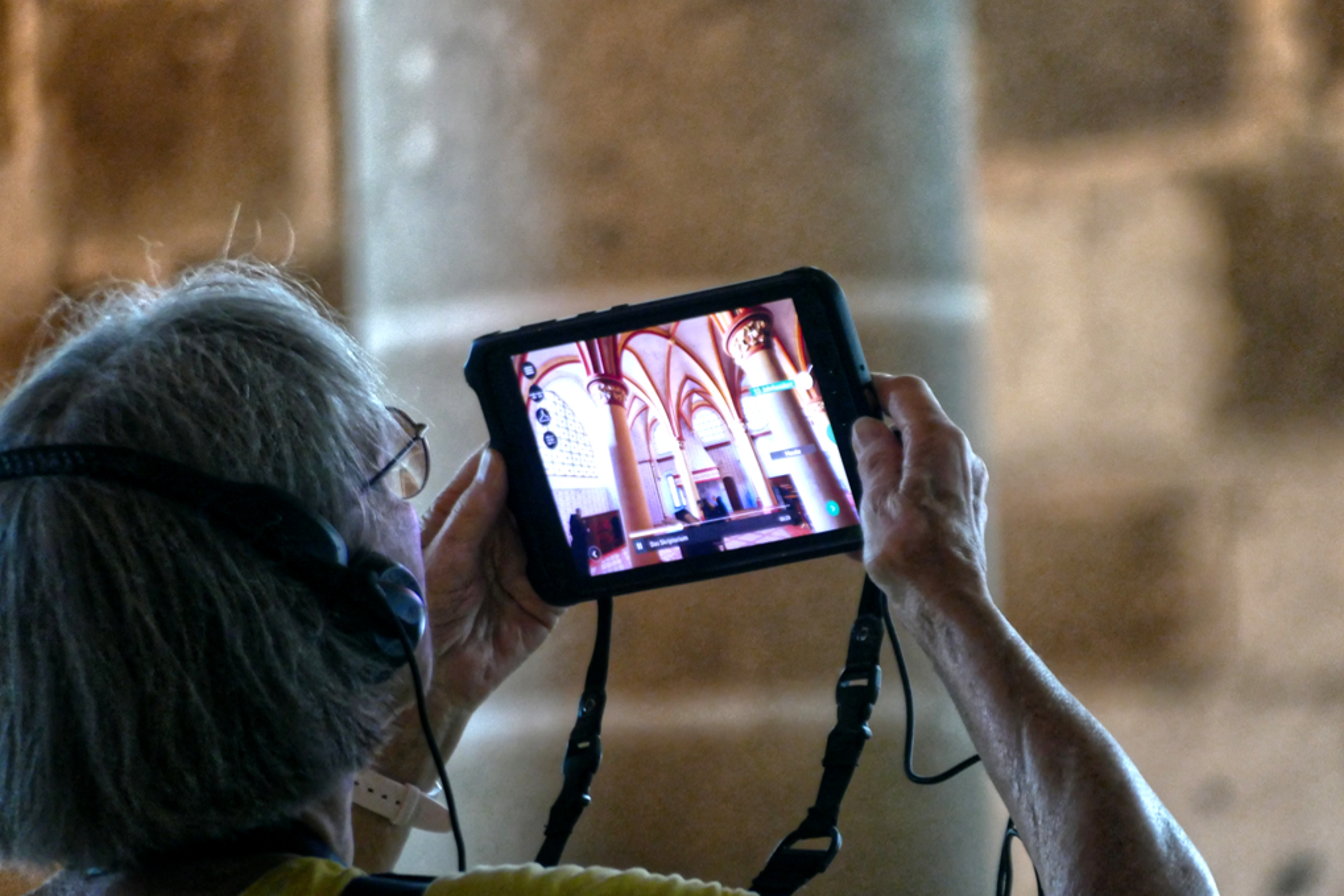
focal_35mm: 402
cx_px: 674
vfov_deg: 3.4
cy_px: 448
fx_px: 15005
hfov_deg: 5.1
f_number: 4
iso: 1600
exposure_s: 1/40
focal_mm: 146
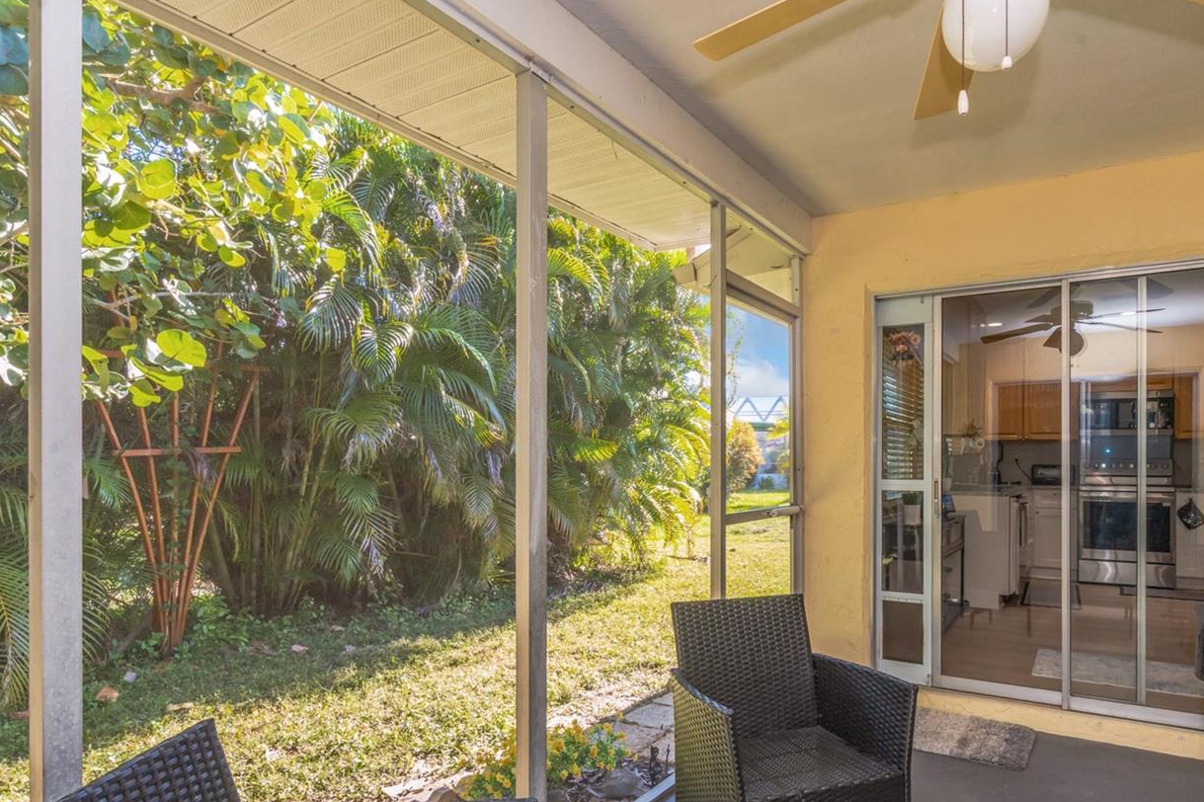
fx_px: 702
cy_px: 476
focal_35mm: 21
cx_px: 686
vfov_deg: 59.0
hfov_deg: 80.7
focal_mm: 16
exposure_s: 1/60
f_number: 11
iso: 1250
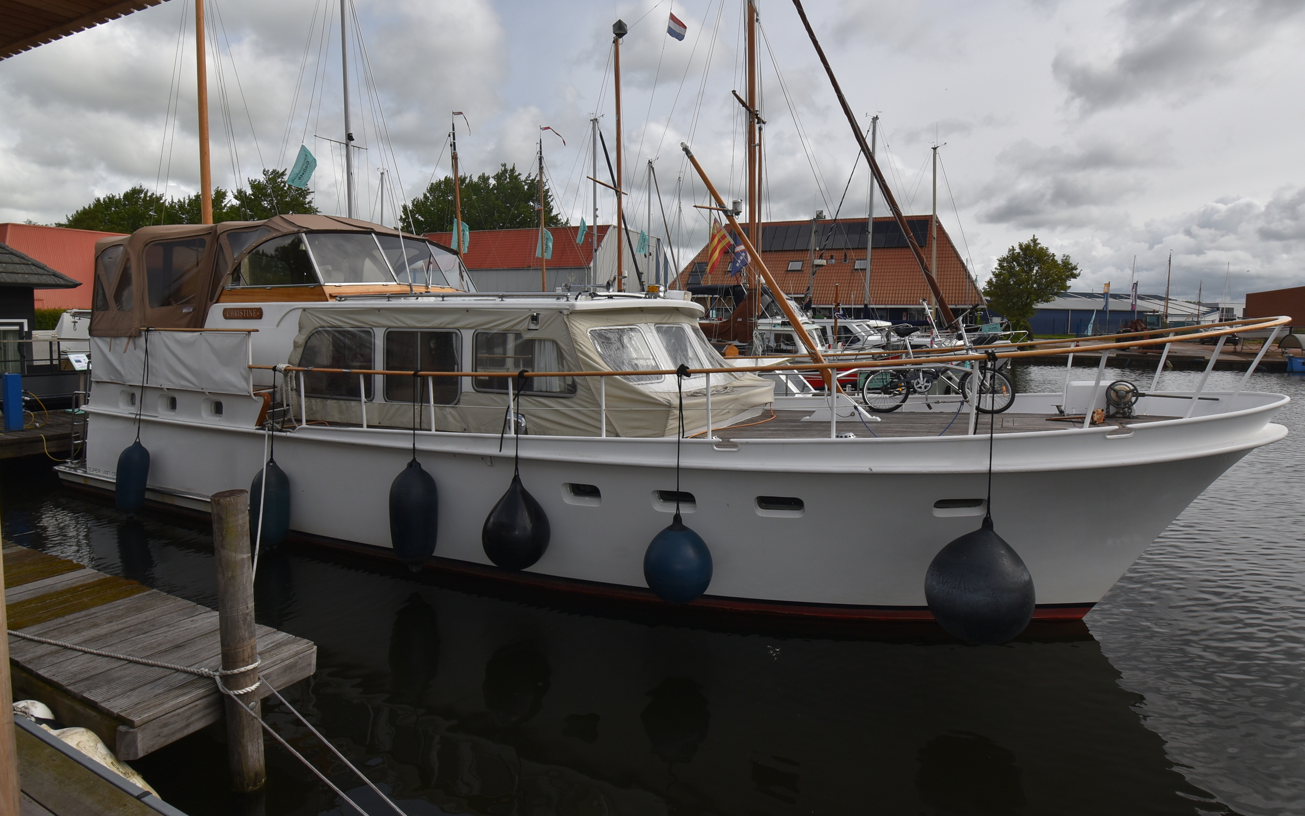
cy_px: 369
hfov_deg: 83.6
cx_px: 664
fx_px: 730
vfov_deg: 58.3
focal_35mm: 21
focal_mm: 13
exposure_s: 1/200
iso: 100
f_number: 11
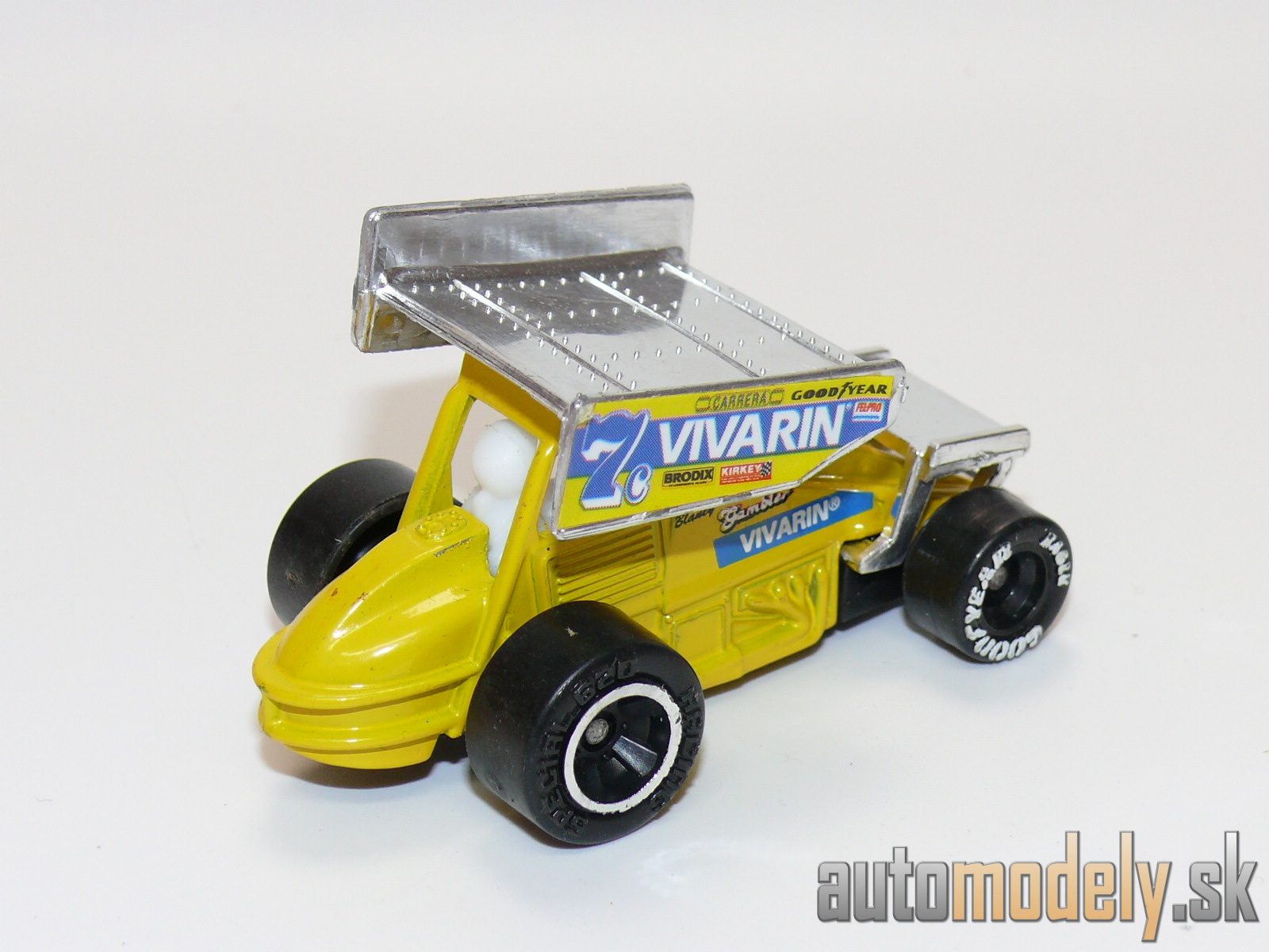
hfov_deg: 20.2
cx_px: 634
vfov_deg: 15.2
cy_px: 476
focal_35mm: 97
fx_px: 3556
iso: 100
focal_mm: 13
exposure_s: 1/30
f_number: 4
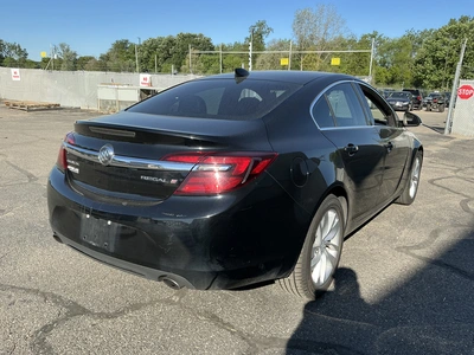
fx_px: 383
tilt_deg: -11.8
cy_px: 178
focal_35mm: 28
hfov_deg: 63.4
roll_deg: -1.9
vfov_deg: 49.7
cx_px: 237
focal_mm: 3
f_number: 1.8
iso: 25
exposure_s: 1/944
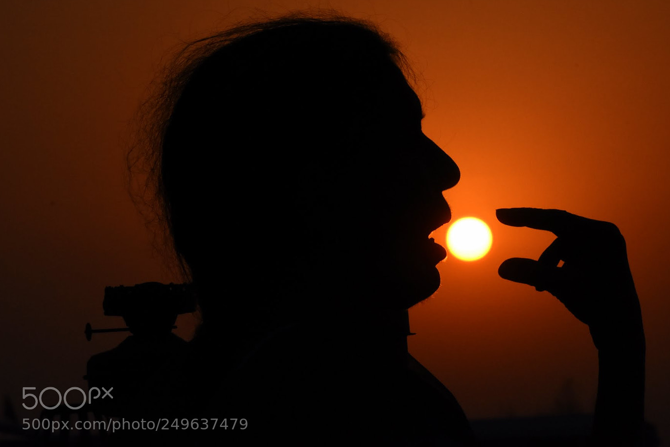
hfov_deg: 8.7
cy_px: 201
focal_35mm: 237
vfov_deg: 5.8
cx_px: 383
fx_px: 4403
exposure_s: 1/4000
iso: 1600
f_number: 25
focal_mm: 135
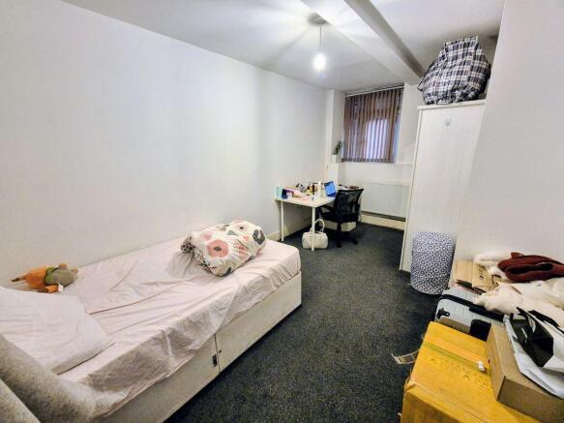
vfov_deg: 89.9
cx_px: 282
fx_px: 212
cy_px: 212
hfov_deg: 106.2
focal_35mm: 13
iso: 640
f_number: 2.2
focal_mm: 2.2
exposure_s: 1/50
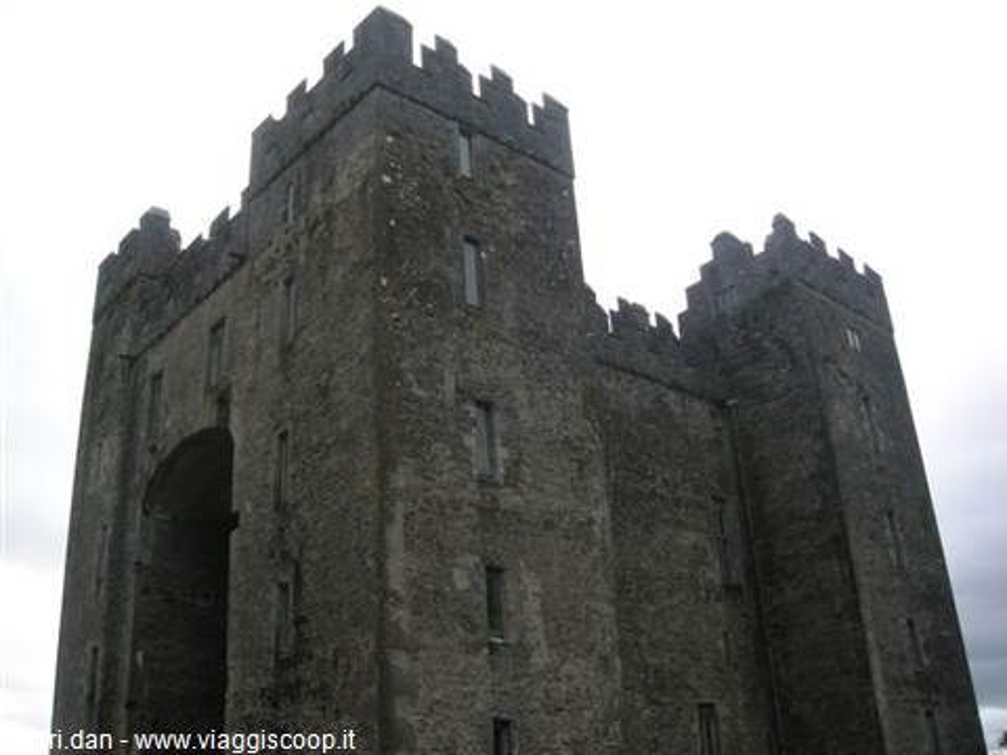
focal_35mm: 36
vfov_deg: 39.7
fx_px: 1047
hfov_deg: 51.4
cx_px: 504
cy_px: 378
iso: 64
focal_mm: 7.5
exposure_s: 1/209
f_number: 4.8
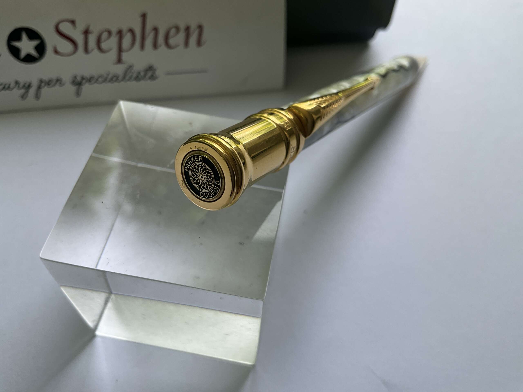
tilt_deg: -55.1
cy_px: 196
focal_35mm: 29
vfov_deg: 48.2
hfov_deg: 61.7
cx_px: 262
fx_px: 438
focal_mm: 3
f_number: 1.8
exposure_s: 1/156
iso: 20
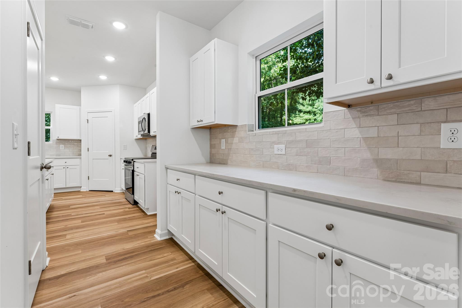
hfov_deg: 96.0
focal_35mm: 16
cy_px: 154
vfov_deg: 73.1
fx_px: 208
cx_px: 231
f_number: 13
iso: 200
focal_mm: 16.2
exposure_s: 1/1.67
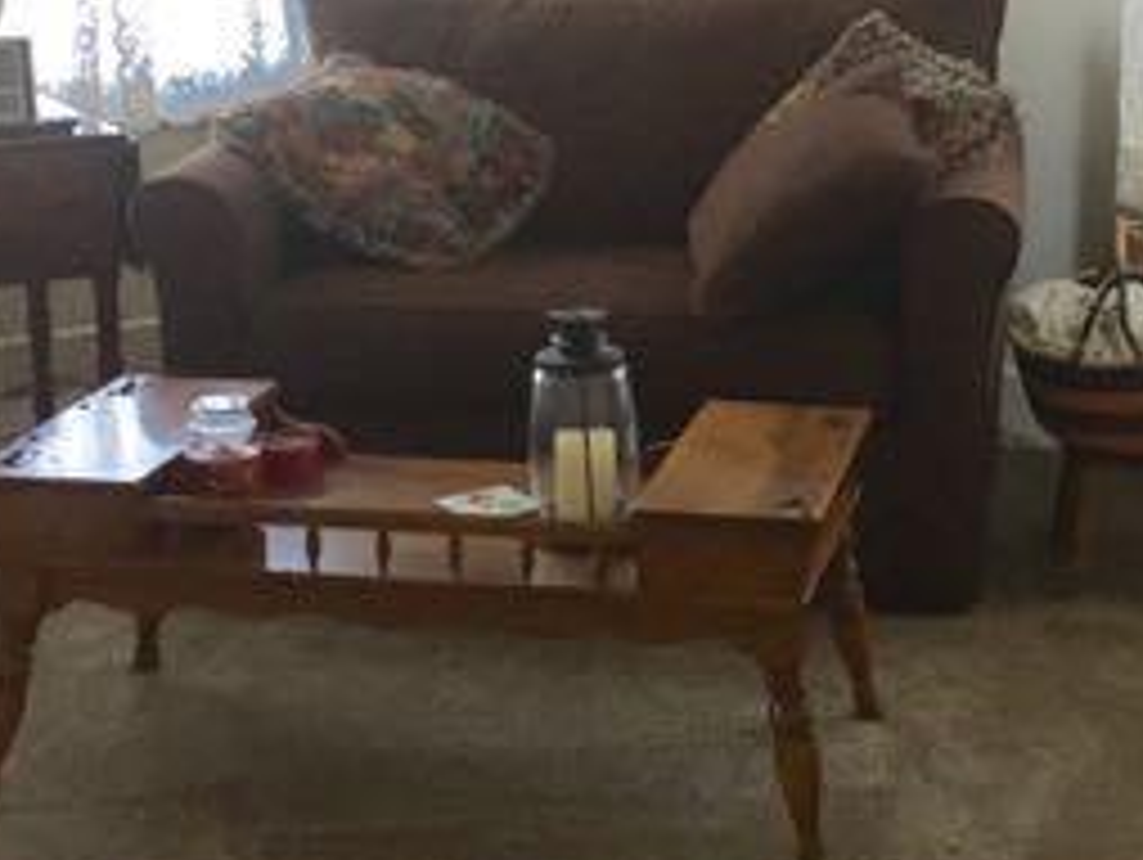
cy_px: 207
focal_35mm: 73
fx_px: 2413
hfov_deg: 26.4
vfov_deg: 20.0
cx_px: 828
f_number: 2.2
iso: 100
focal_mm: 4.15
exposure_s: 1/30
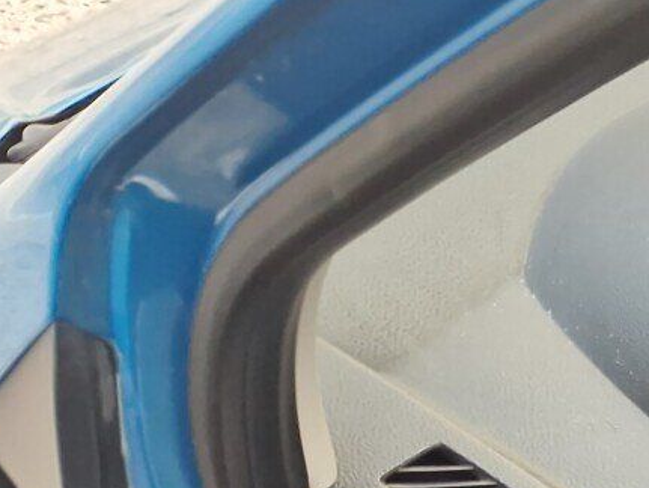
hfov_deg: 14.3
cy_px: 906
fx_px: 1951
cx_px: 1444
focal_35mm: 104
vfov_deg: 12.8
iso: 100
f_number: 1.8
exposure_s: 1/180
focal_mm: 5.4
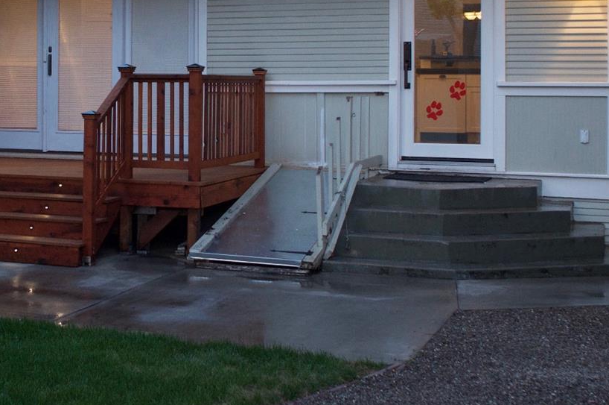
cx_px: 152
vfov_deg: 20.3
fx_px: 1115
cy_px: 76
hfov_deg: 30.1
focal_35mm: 66
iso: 800
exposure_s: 1/60
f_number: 4
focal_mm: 24
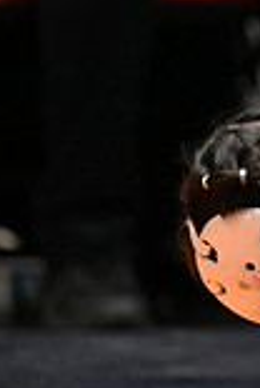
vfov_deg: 1.8
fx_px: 12079
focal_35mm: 1120
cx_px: 685
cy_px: 104
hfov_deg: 1.2
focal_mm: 200
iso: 3600
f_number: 2.8
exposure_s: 1/767
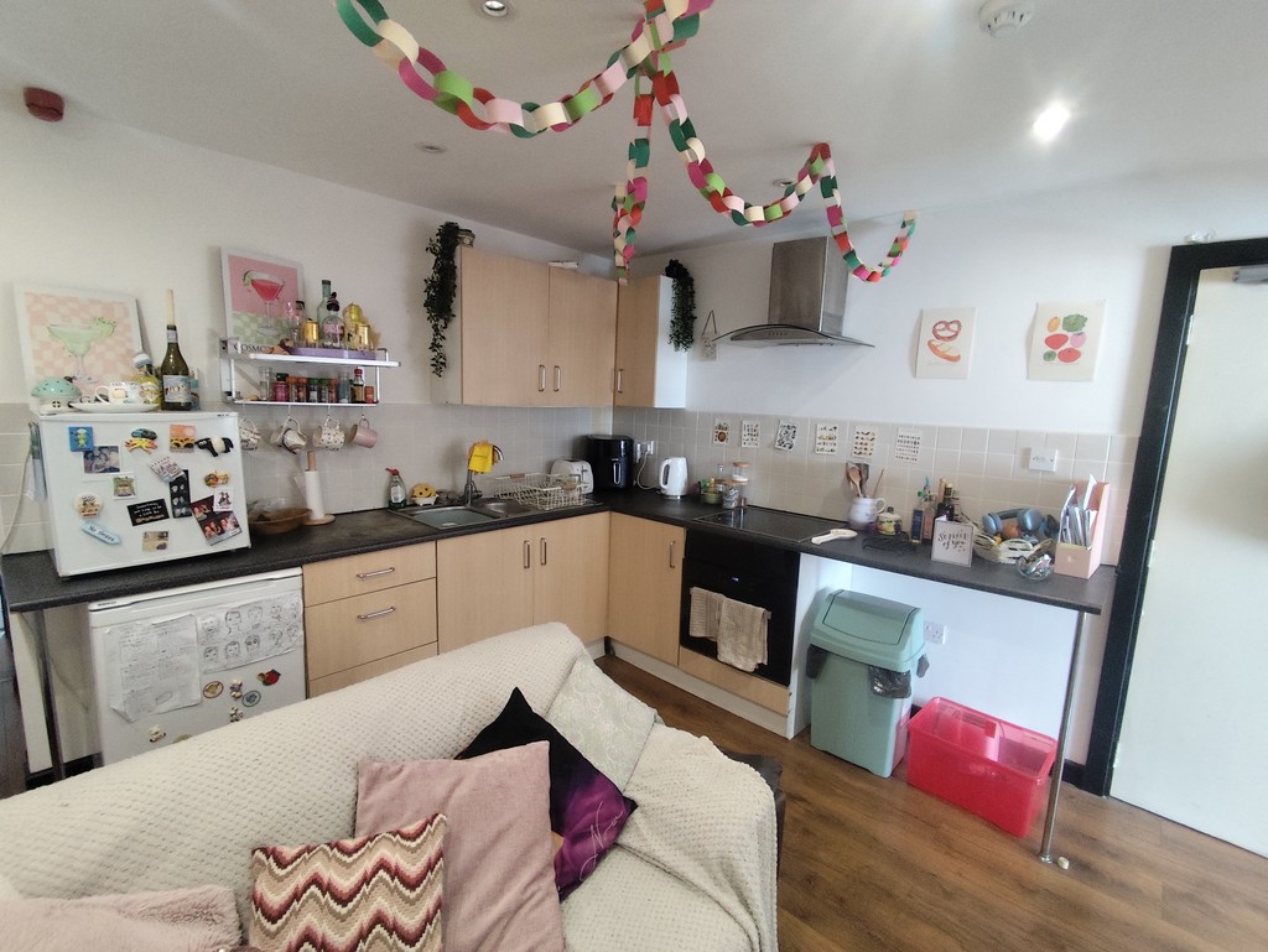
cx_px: 634
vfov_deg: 78.2
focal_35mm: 16
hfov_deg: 94.5
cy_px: 476
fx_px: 586
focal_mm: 1.65
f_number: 2.2
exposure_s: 1/50
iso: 500
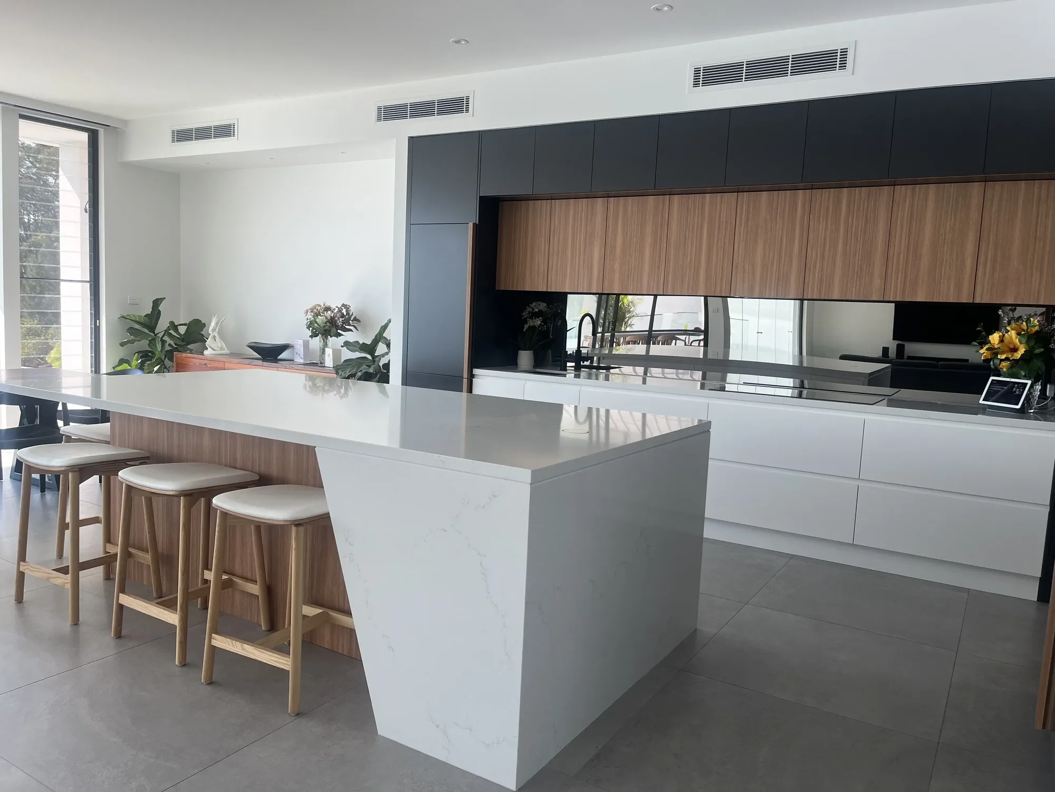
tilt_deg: -6.7
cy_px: 396
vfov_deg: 53.1
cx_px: 528
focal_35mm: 26
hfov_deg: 67.3
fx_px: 792
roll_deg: -2.9
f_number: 1.6
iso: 50
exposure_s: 1/563
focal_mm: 5.1
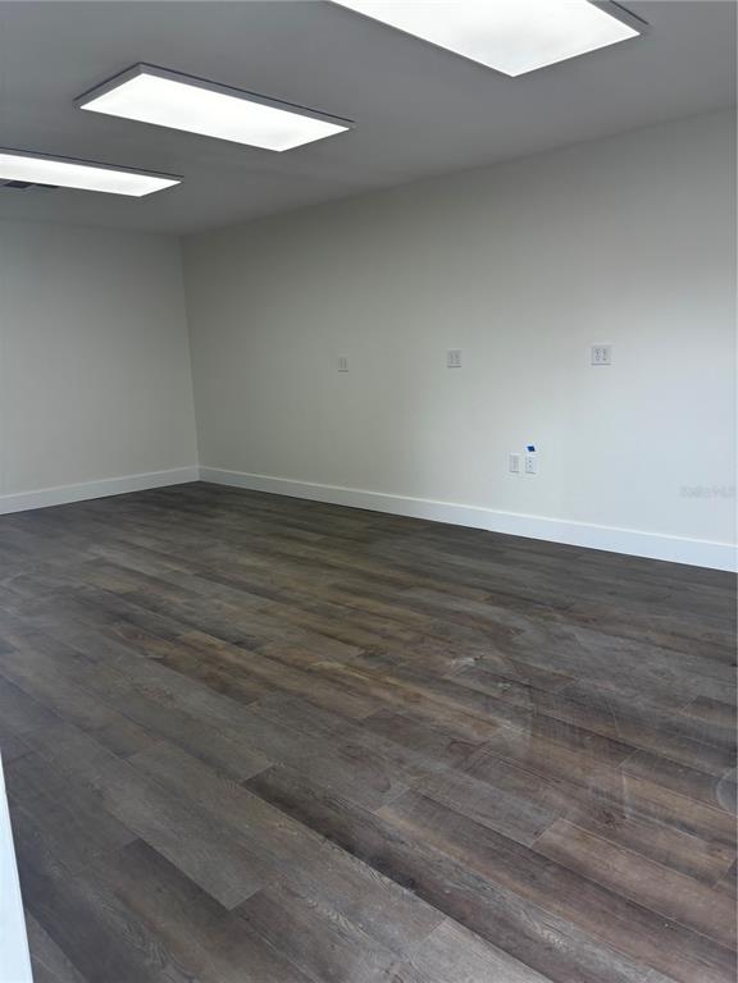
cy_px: 492
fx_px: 739
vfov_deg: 67.3
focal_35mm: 26
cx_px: 369
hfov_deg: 53.1
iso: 64
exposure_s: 1/170
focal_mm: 5.96
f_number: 1.6
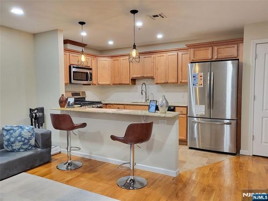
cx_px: 134
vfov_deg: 53.1
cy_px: 100
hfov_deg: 67.3
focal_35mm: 26
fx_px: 201
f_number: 1.8
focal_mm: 4.25
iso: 320
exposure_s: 1/40
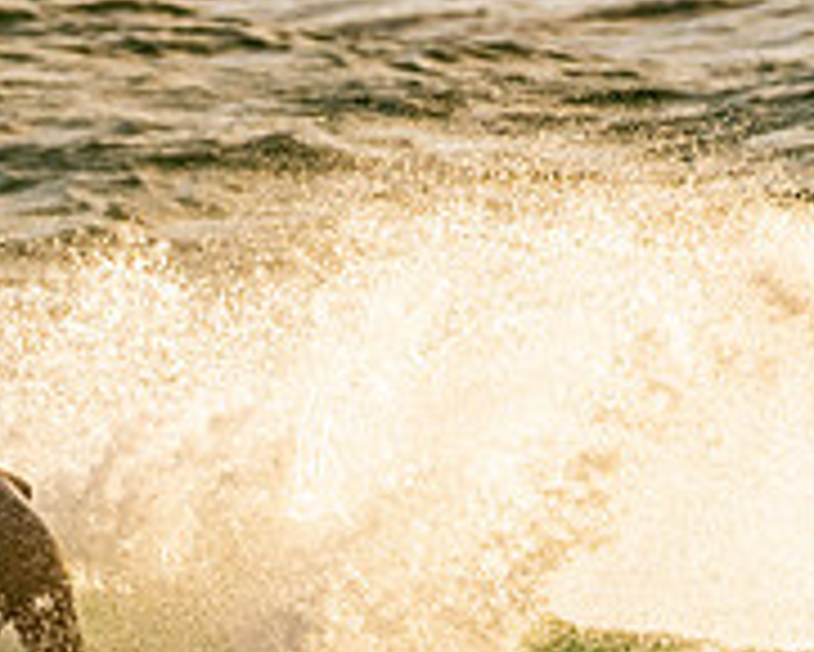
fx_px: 44376
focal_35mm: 1841
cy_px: 783
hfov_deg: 1.1
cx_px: -32
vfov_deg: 0.8
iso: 320
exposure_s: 1/500
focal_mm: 500
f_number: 5.6
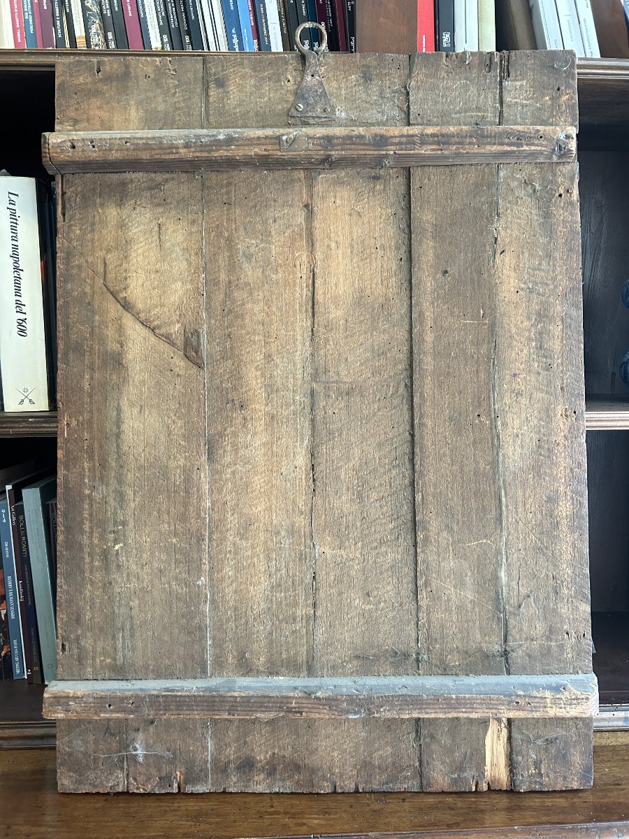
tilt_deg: -5.2
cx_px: 314
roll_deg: -0.5
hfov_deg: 53.1
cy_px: 420
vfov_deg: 67.3
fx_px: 630
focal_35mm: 26
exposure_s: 1/50
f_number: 1.5
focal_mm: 5.7
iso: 250
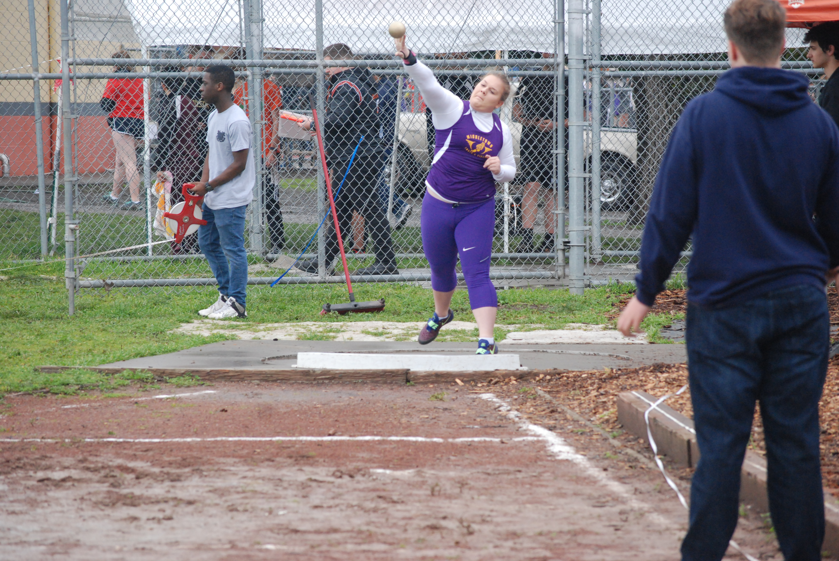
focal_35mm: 174
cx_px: 420
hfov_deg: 11.8
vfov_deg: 7.9
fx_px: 4060
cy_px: 280
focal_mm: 116
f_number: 7.1
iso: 1000
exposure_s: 1/640
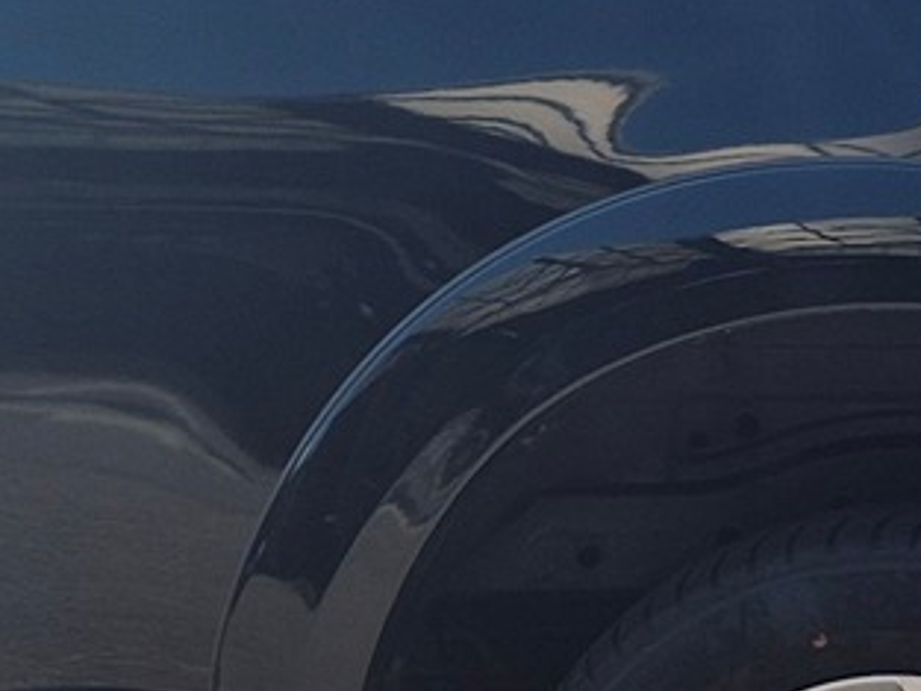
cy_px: 326
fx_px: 3939
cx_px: 1813
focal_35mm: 148
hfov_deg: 12.0
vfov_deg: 10.0
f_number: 1.8
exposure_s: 1/1144
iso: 25
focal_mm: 5.4
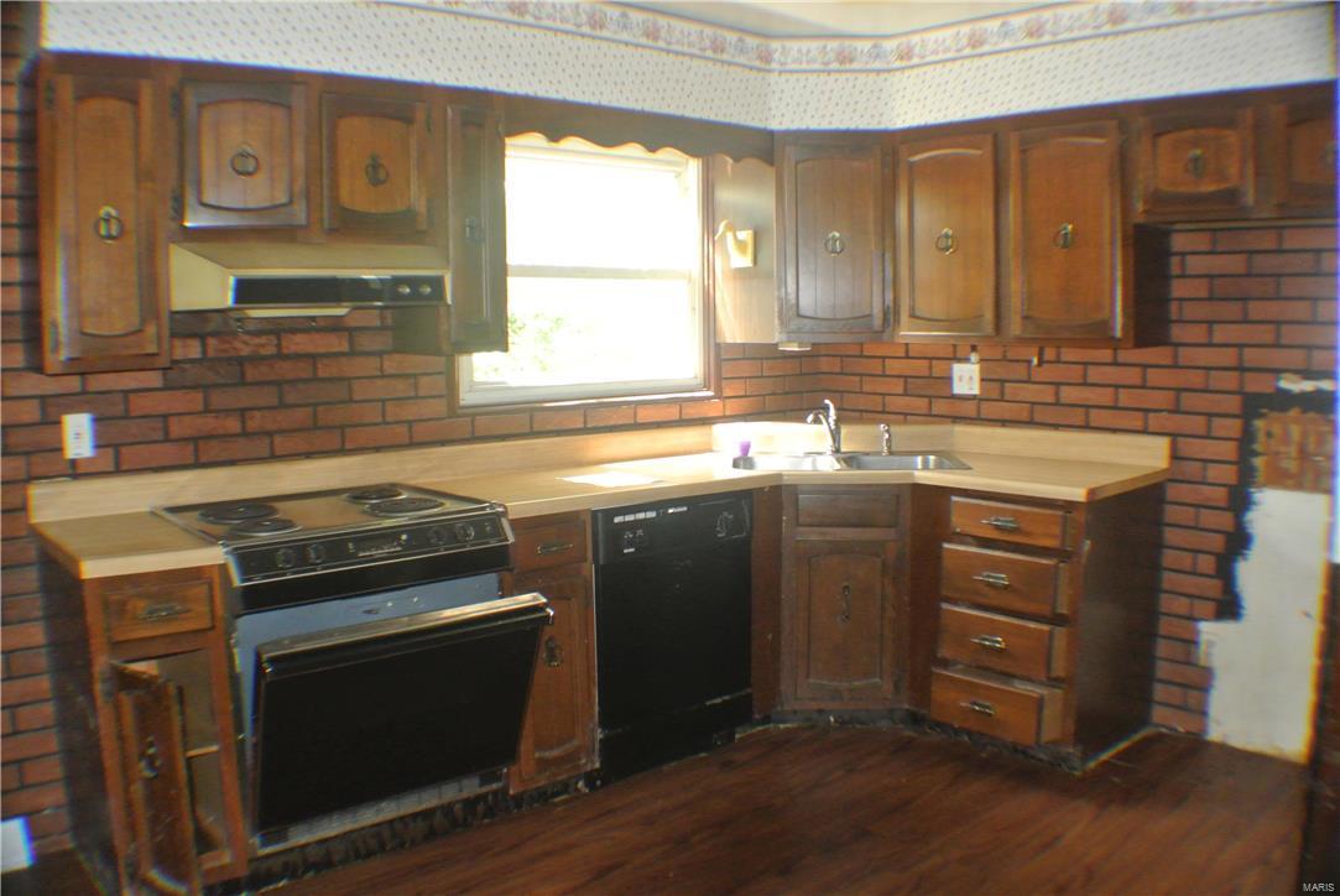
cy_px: 448
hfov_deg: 46.4
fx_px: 1565
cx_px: 670
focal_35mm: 42
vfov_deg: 32.0
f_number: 4.2
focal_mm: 15.7
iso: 1100
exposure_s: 1/60
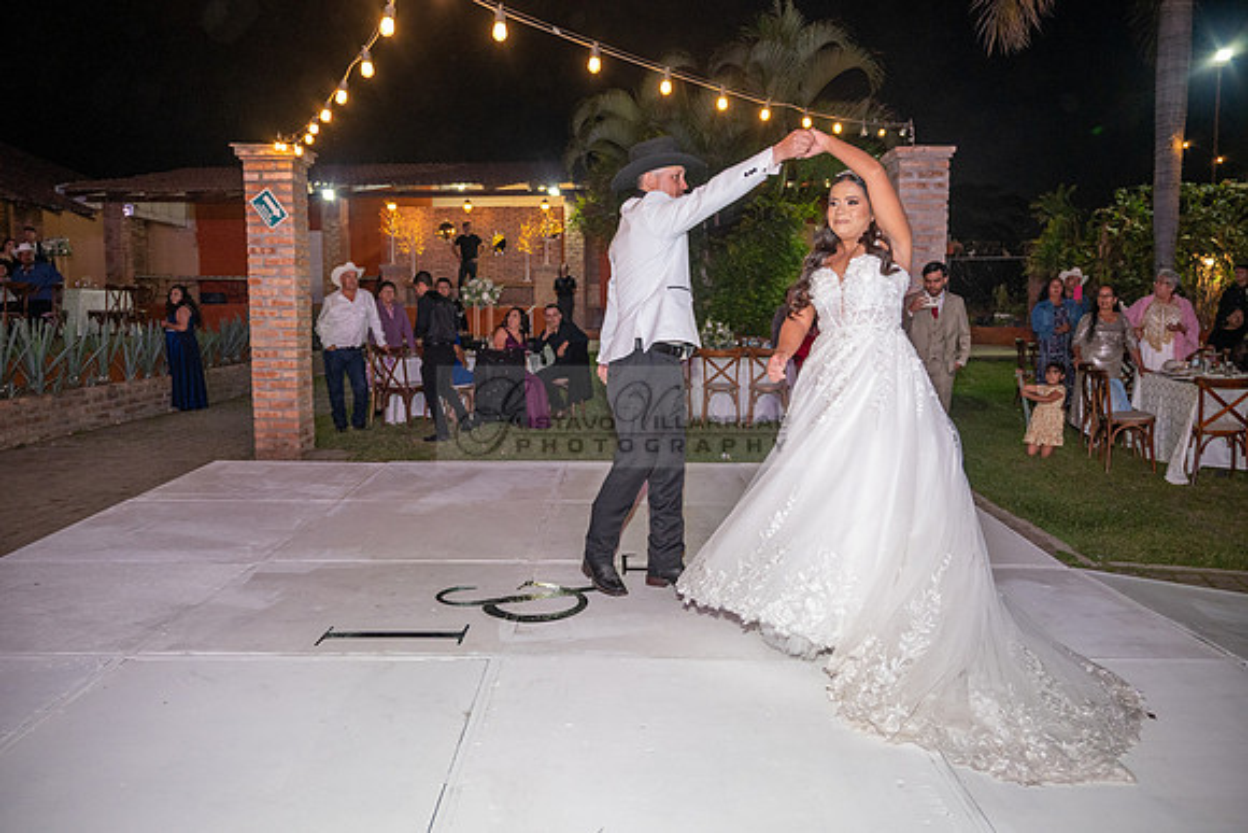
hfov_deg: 65.5
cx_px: 624
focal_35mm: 28
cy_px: 416
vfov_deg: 46.4
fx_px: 971
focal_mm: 28
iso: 2000
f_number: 4
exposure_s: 1/160
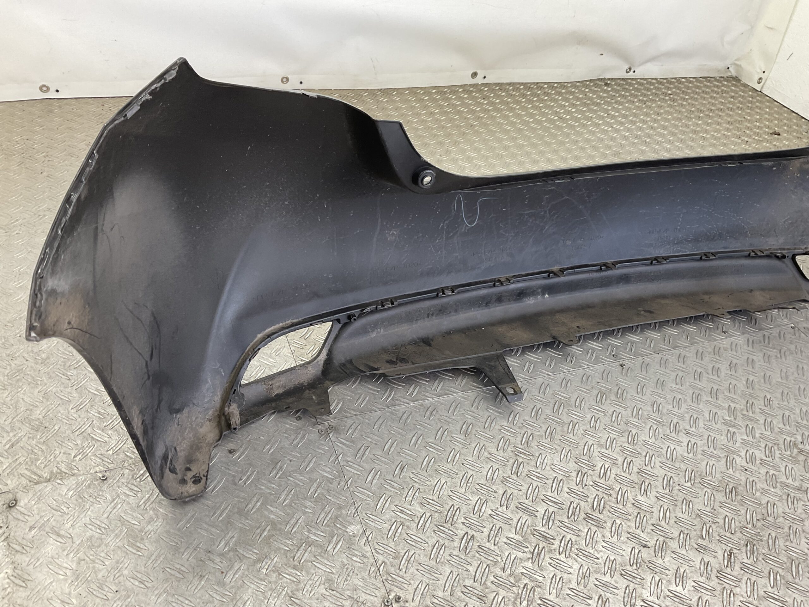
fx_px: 678
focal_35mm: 29
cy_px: 304
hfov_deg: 61.7
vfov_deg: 48.2
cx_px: 404
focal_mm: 3
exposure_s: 1/120
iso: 40
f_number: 1.8
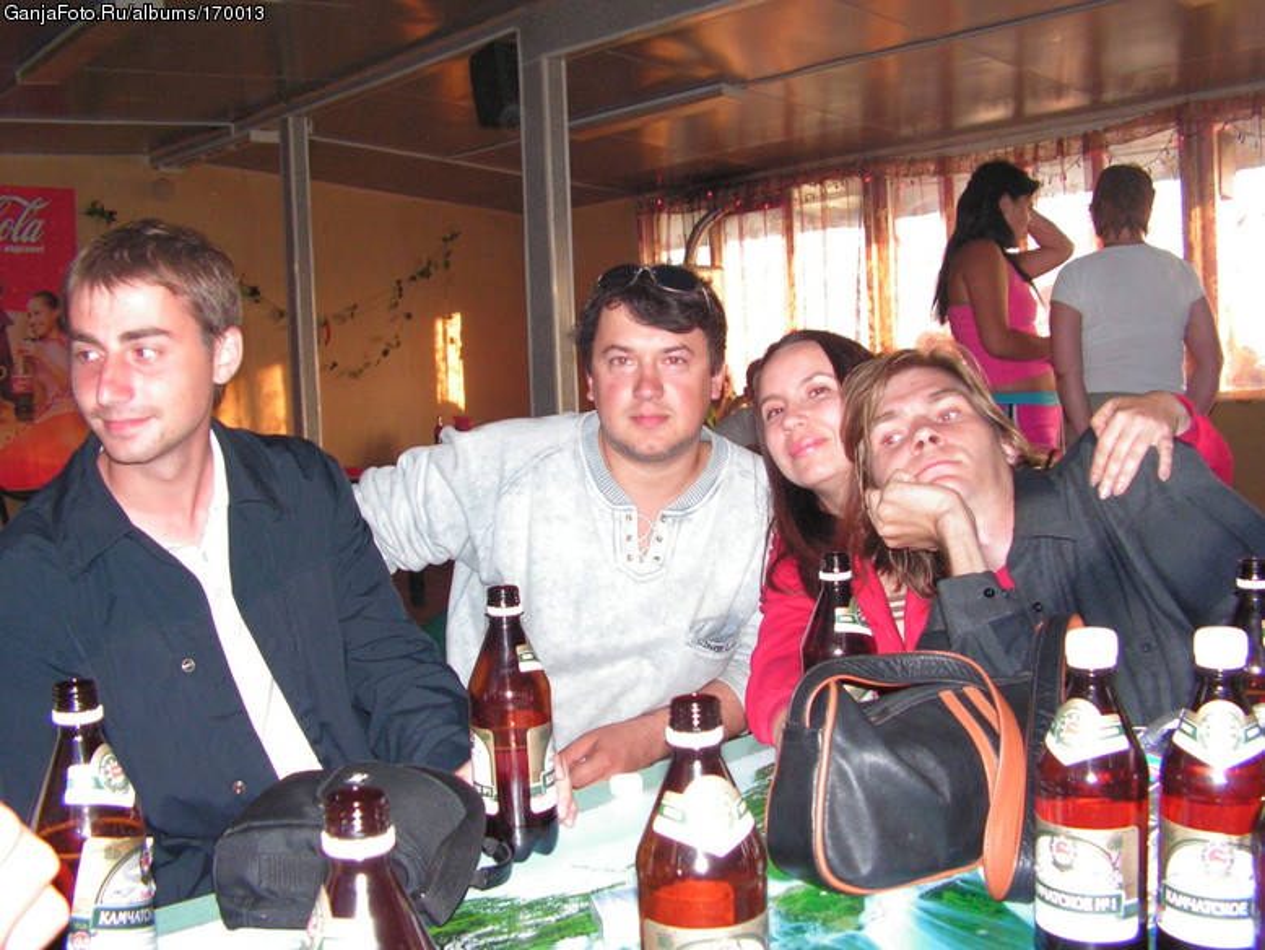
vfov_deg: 39.7
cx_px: 632
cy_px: 475
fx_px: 1316
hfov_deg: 51.3
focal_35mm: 36
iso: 200
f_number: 3.2
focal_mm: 6
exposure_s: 1/40
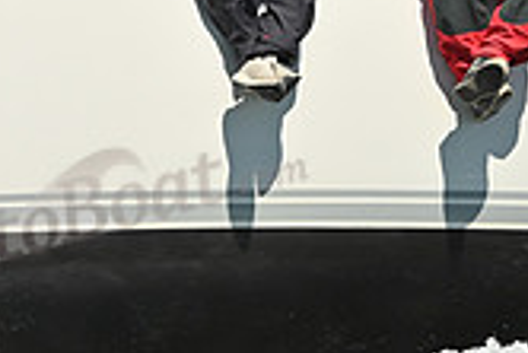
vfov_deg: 4.0
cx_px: 474
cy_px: 5
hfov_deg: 6.0
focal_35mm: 342
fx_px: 5020
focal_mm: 98
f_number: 10
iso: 320
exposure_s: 1/1600
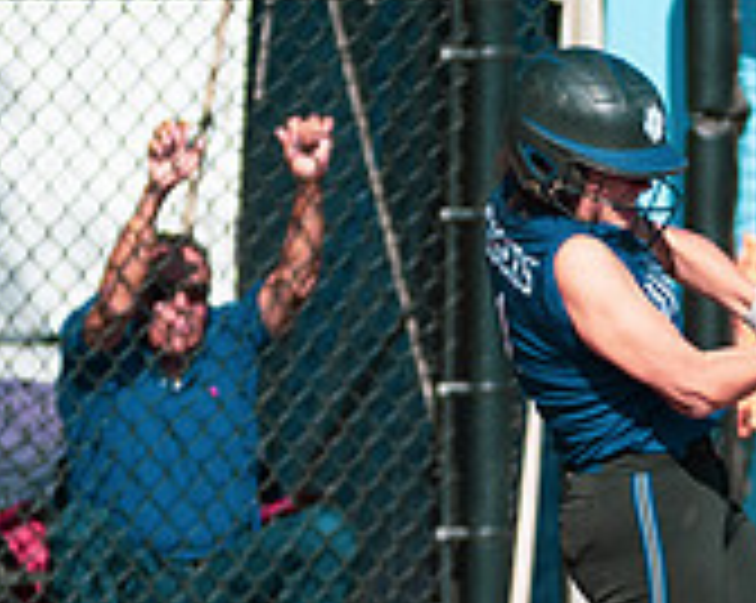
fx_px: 15912
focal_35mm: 712
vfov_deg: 2.2
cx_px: 725
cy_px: 519
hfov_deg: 2.7
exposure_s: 1/2500
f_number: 3.5
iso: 200
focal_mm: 185
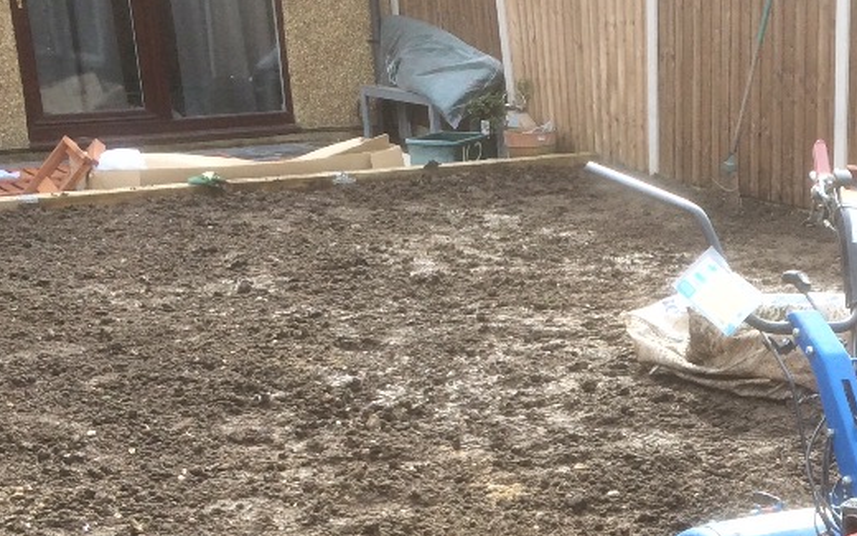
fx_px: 1658
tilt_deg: -17.9
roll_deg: +1.7
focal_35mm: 71
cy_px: 564
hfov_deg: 27.8
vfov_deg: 17.8
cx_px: 794
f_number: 2.2
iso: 32
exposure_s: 1/432
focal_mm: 4.15
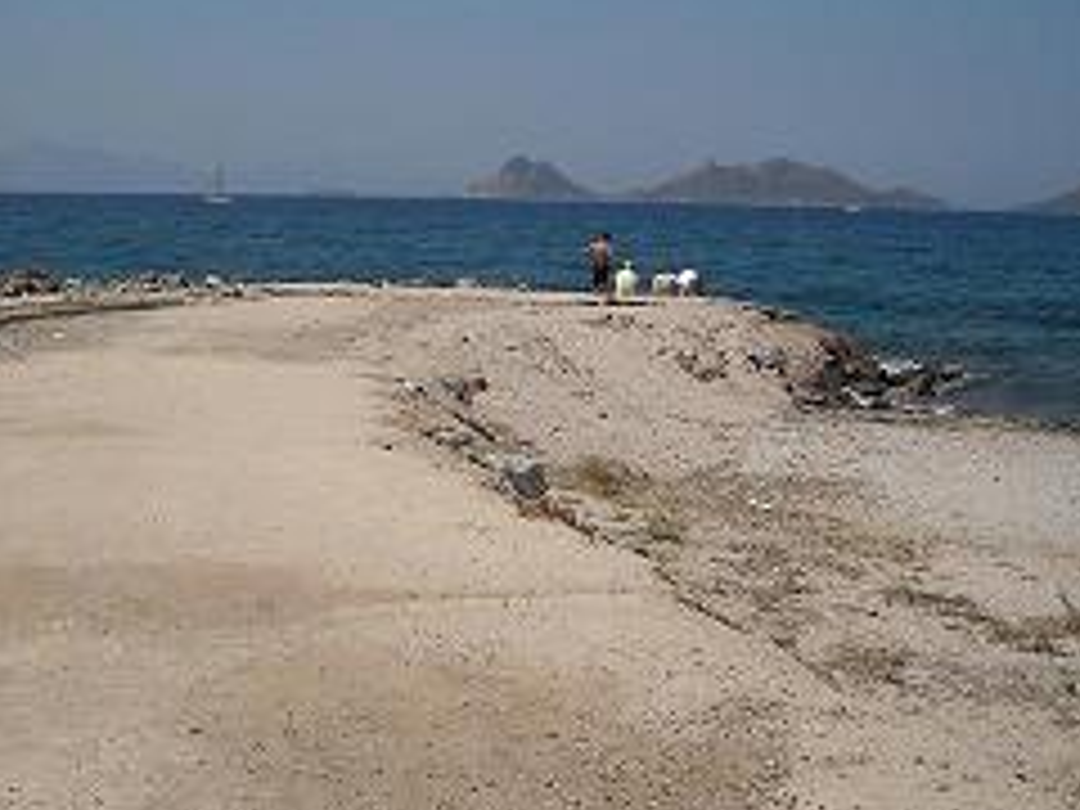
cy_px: 378
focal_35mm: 56
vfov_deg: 26.1
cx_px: 464
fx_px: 1747
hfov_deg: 34.3
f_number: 5.6
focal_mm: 5.7
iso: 64
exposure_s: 1/676
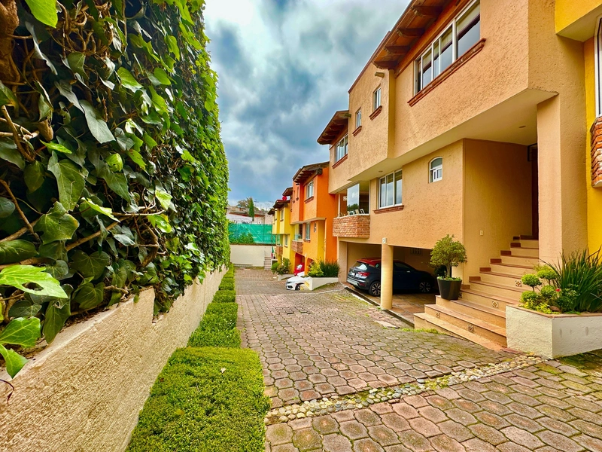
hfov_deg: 102.1
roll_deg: -2.0
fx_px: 243
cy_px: 226
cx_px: 301
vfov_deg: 85.7
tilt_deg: +1.7
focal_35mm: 14
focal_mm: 2.22
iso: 50
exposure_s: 1/1366
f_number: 2.2
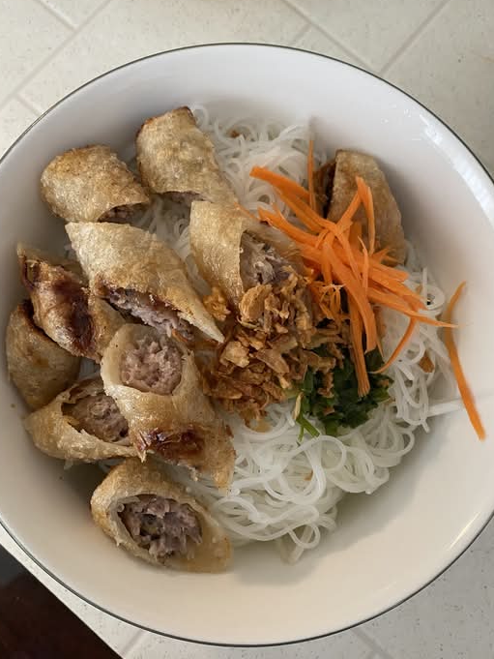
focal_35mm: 28
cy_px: 340
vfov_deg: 63.4
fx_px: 533
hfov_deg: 49.7
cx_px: 237
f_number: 1.8
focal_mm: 4.25
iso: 400
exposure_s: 1/60
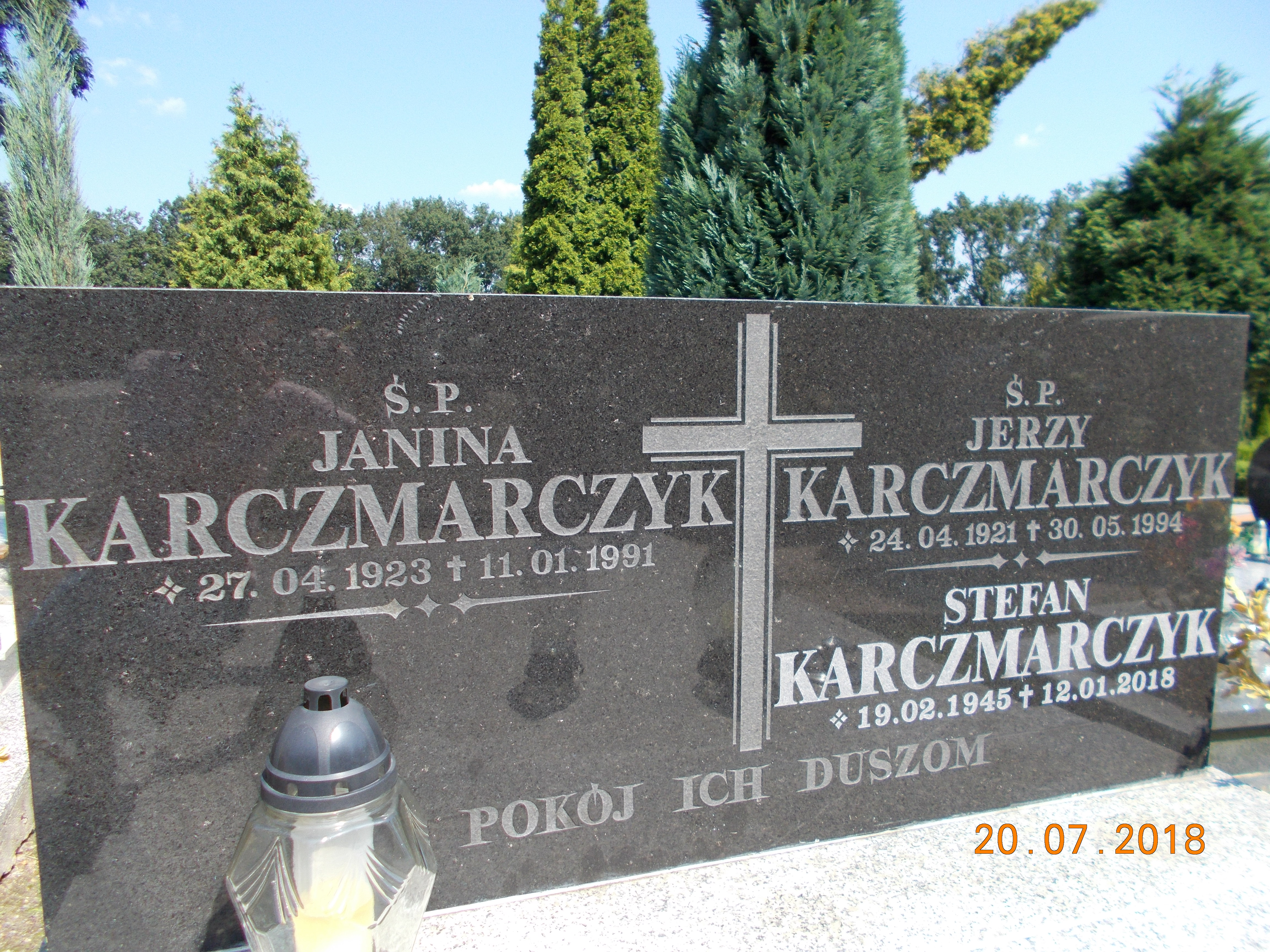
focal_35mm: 26
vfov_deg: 53.1
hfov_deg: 67.3
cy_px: 476
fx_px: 954
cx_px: 635
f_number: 3.2
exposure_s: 1/500
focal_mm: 4.6
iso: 80
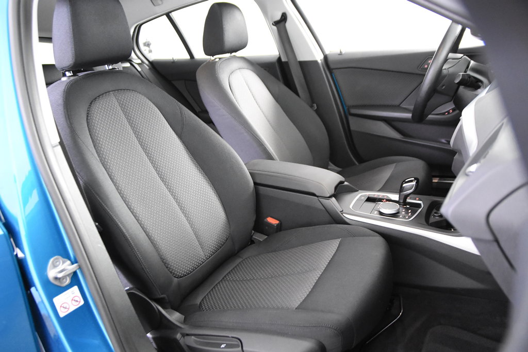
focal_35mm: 30
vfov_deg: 43.6
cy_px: 176
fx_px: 440
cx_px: 264
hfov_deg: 61.9
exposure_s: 1/30
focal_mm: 20
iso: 5000
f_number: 2.8
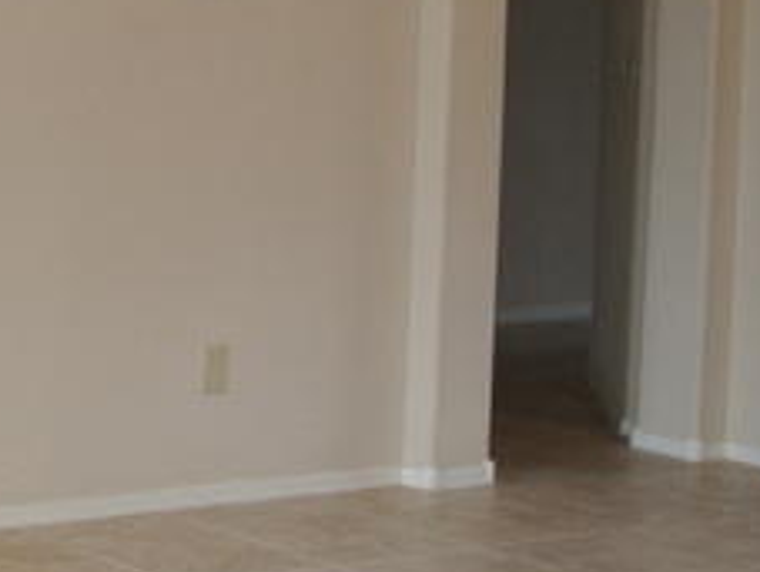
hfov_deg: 16.2
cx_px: -536
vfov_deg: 14.0
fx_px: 2309
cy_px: 100
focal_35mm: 105
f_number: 3.8
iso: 320
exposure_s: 1/60
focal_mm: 11.8
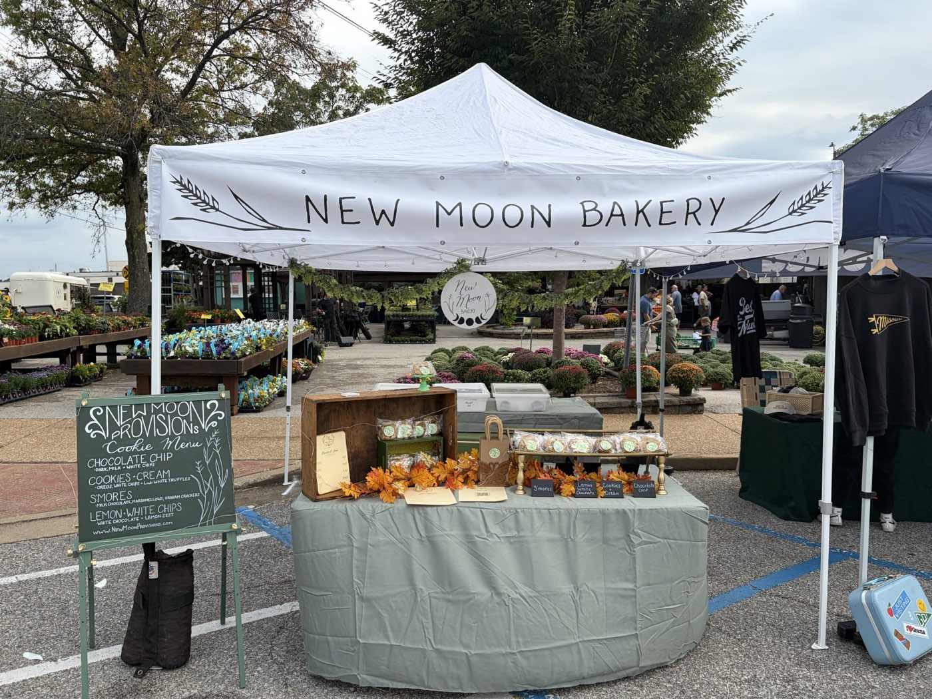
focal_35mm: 26
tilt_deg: -5.7
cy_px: 350
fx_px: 700
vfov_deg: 53.1
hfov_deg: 67.3
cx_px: 466
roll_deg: +1.7
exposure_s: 1/1953
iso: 50
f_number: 1.6
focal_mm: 5.96
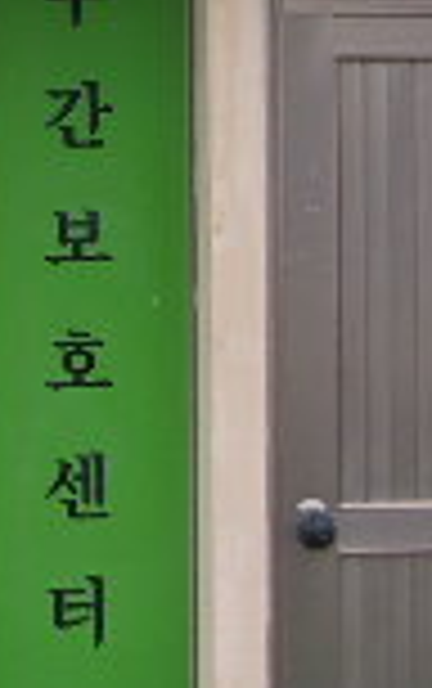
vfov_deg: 12.0
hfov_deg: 7.4
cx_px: -387
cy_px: 67
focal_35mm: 173
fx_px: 3250
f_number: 3.5
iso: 50
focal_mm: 6.6
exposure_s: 1/180
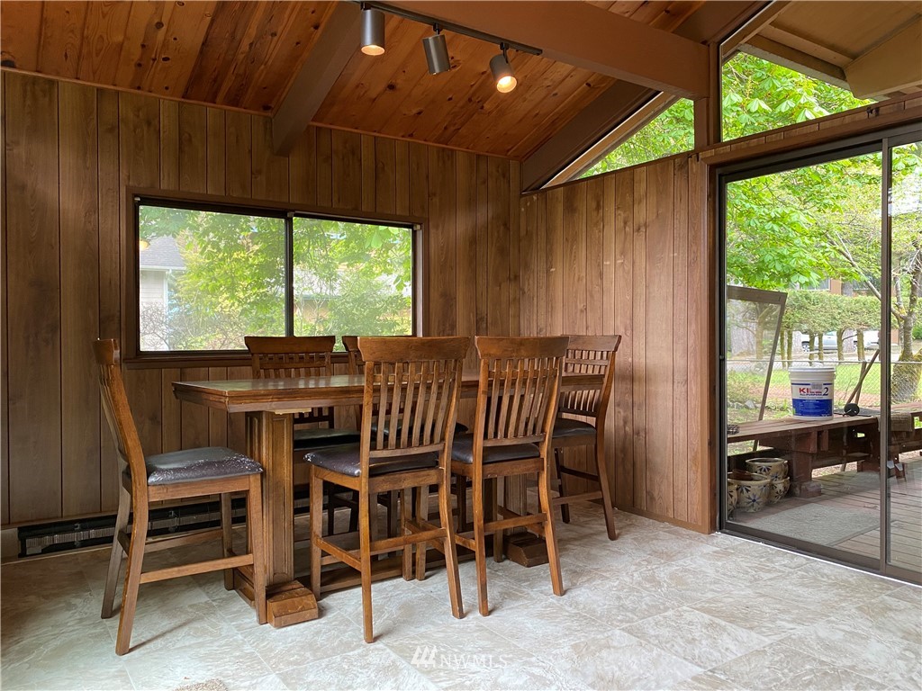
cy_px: 346
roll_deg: +0.1
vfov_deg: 53.1
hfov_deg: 67.3
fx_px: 693
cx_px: 461
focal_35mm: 26
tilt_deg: -1.0
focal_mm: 4.25
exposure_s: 1/60
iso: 160
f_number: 1.8
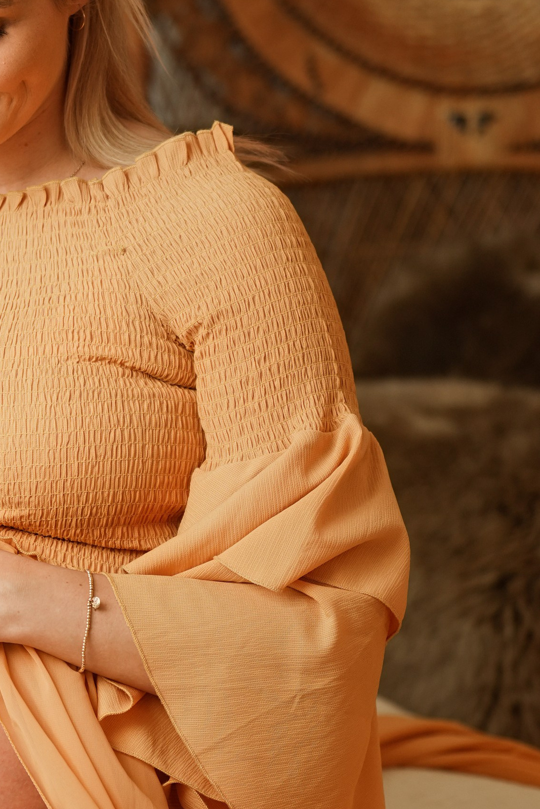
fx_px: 3779
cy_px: 473
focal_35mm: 168
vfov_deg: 12.2
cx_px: -57
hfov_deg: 8.1
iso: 400
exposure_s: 1/160
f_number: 2.8
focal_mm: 70
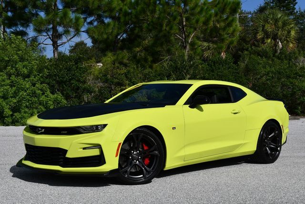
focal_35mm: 56
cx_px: 152
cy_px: 102
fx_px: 475
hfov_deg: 35.6
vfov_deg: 24.2
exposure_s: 1/400
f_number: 10
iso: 100
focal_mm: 28
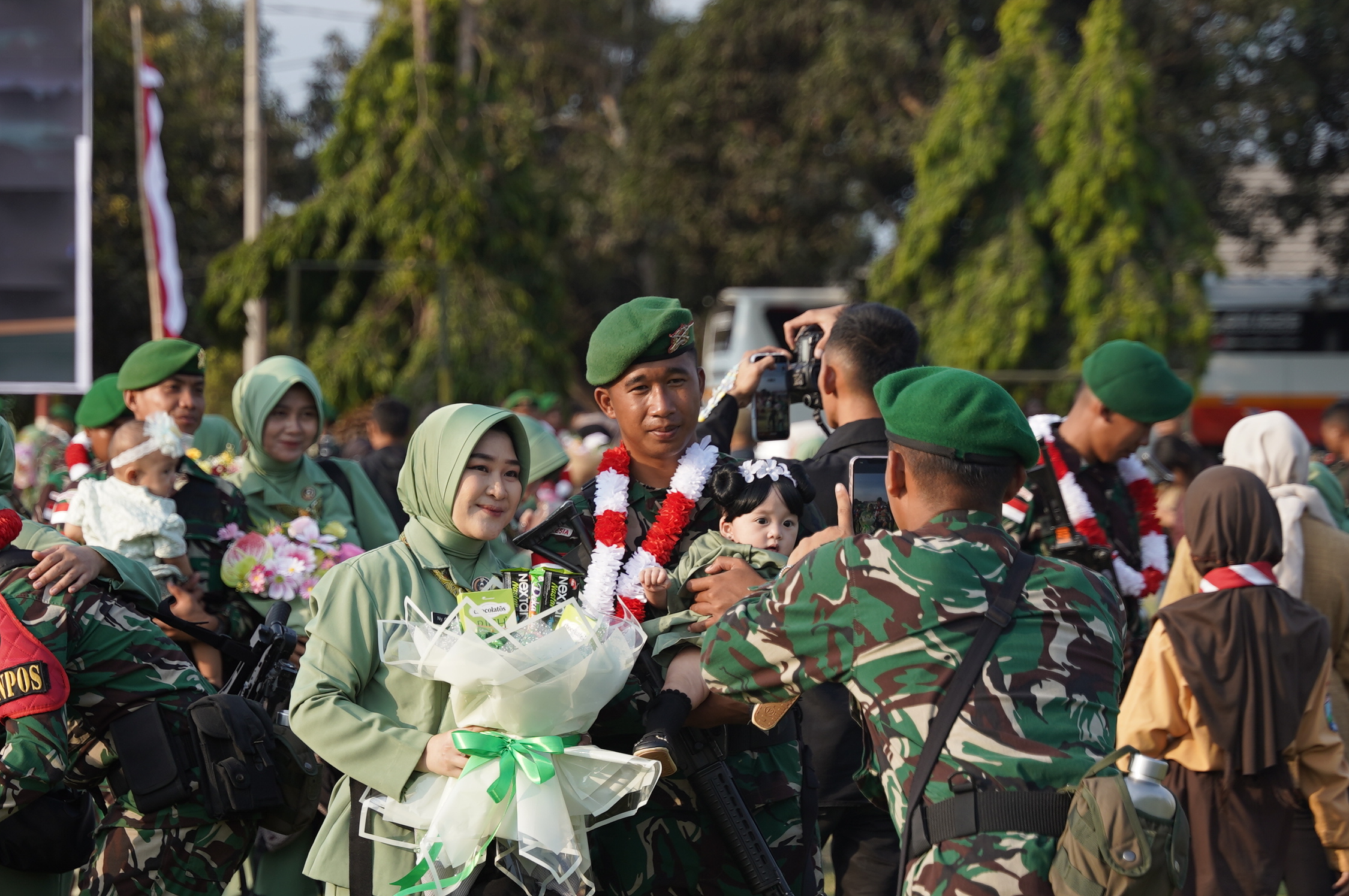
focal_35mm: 135
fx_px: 5054
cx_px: 529
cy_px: 476
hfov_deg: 15.2
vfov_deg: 10.1
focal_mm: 67.6
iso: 125
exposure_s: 1/1000
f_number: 2.8
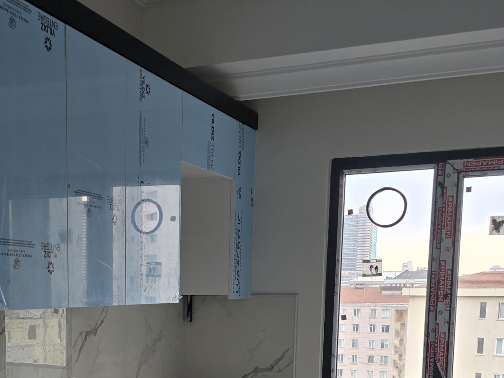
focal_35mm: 56
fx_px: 816
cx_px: 127
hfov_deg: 33.7
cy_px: 404
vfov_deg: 24.5
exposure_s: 1/180
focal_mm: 6.3
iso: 40
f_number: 1.7
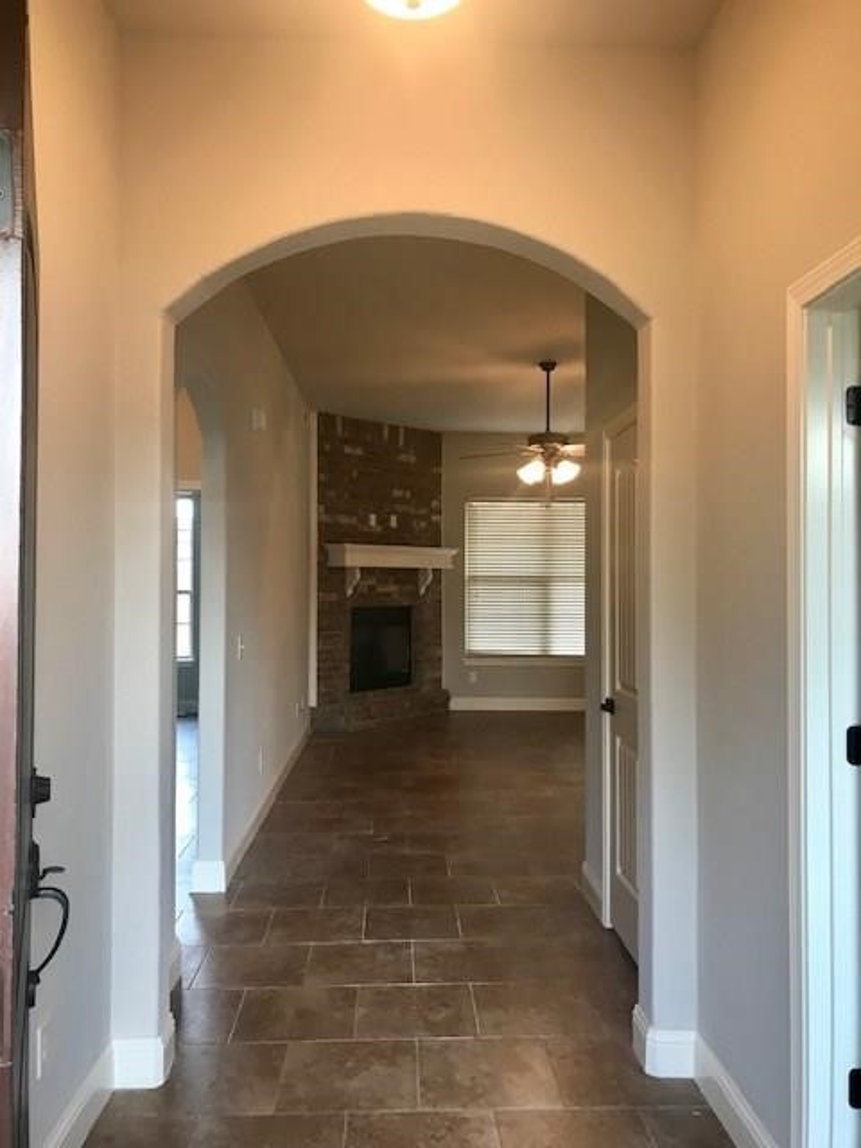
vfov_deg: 63.4
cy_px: 574
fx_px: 929
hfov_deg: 49.7
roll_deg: -0.6
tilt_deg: +0.4
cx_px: 430
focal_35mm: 28
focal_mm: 3.99
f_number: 1.8
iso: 40
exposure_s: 1/20
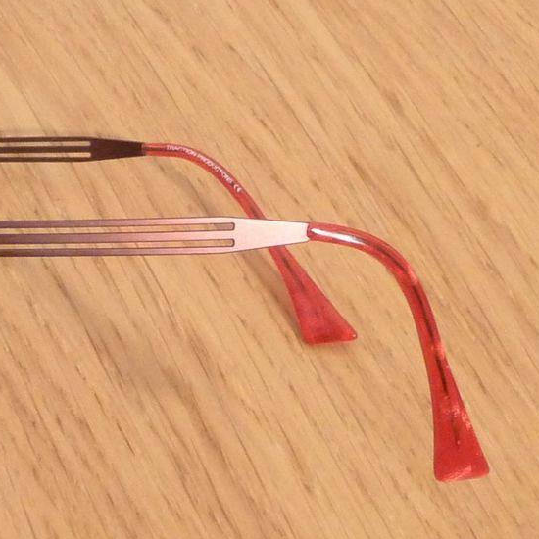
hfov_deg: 35.9
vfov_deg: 37.5
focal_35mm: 45
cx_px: 85
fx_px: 793
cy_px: 250
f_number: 3.3
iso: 400
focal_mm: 4.7
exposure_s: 1/25
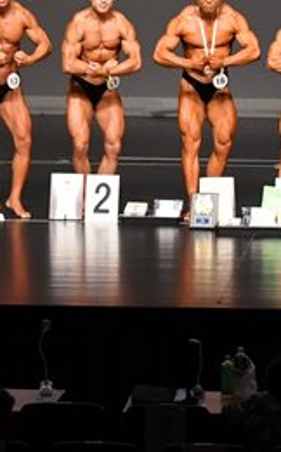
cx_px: 346
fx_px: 4028
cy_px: 57
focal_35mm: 328
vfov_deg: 6.4
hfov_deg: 4.0
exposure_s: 1/400
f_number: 5.6
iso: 2500
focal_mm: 72
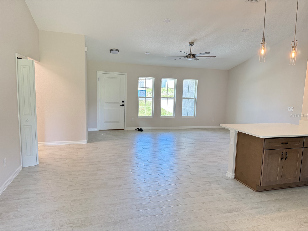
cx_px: 154
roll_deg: -1.9
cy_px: 116
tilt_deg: -7.1
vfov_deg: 56.8
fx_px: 214
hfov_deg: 71.6
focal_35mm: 24
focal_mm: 6.76
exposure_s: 1/120
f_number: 1.78
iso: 200
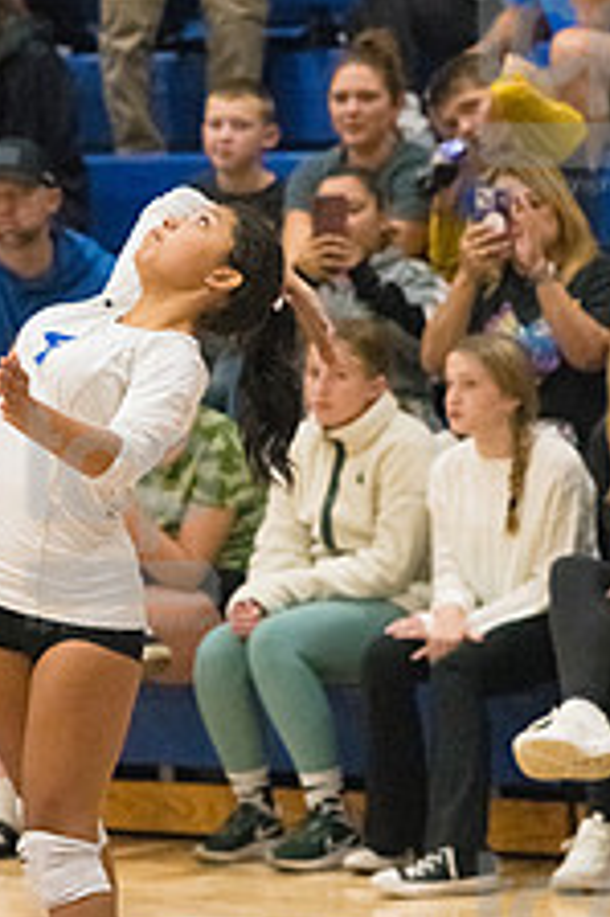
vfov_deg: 6.4
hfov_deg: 4.3
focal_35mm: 322
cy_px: 520
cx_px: 123
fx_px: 8196
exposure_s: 1/1600
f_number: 4.5
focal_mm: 160
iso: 10000
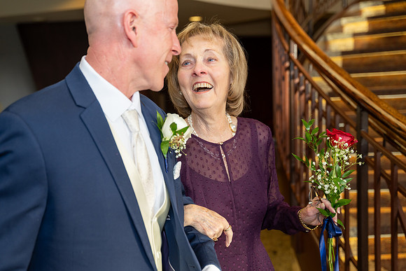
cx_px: 174
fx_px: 613
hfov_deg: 36.6
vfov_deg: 24.9
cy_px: 155
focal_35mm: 54
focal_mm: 47.6
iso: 400
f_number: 2.8
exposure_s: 1/250
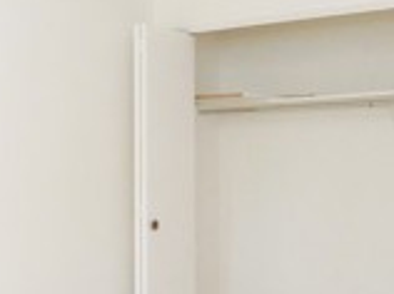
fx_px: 739
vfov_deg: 22.3
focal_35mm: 65
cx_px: 120
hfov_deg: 29.6
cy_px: 222
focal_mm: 8
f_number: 8
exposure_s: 1/125
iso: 3200
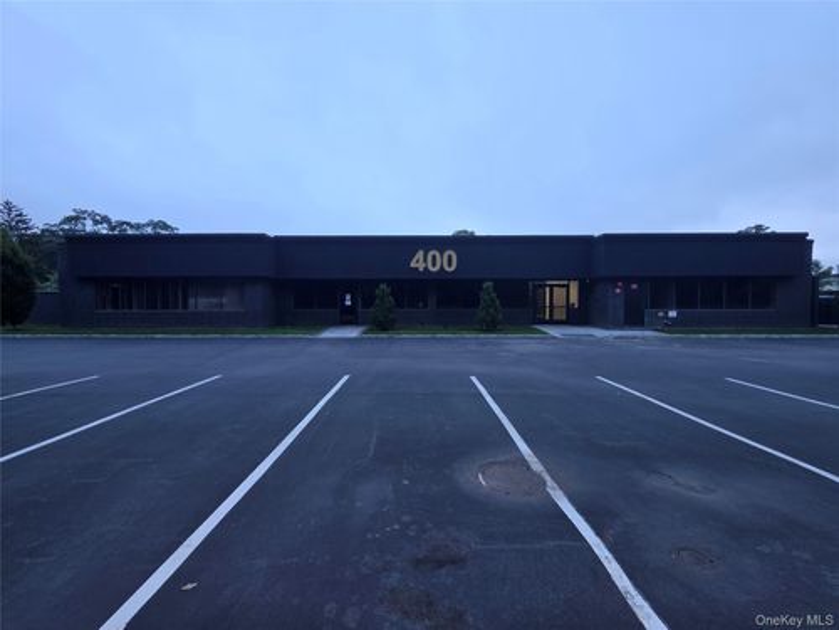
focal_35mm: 13
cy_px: 315
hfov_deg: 106.2
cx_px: 420
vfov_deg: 89.9
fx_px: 315
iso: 80
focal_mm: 2.2
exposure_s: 1/120
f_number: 1.9
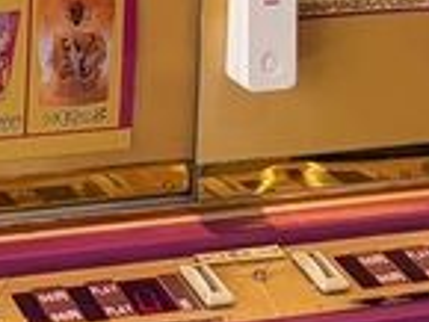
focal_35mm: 146
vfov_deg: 8.9
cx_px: -58
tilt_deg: -1.7
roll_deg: -2.3
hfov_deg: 13.2
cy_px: -524
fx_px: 1811
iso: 40
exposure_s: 1/221
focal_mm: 5.96
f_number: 1.6
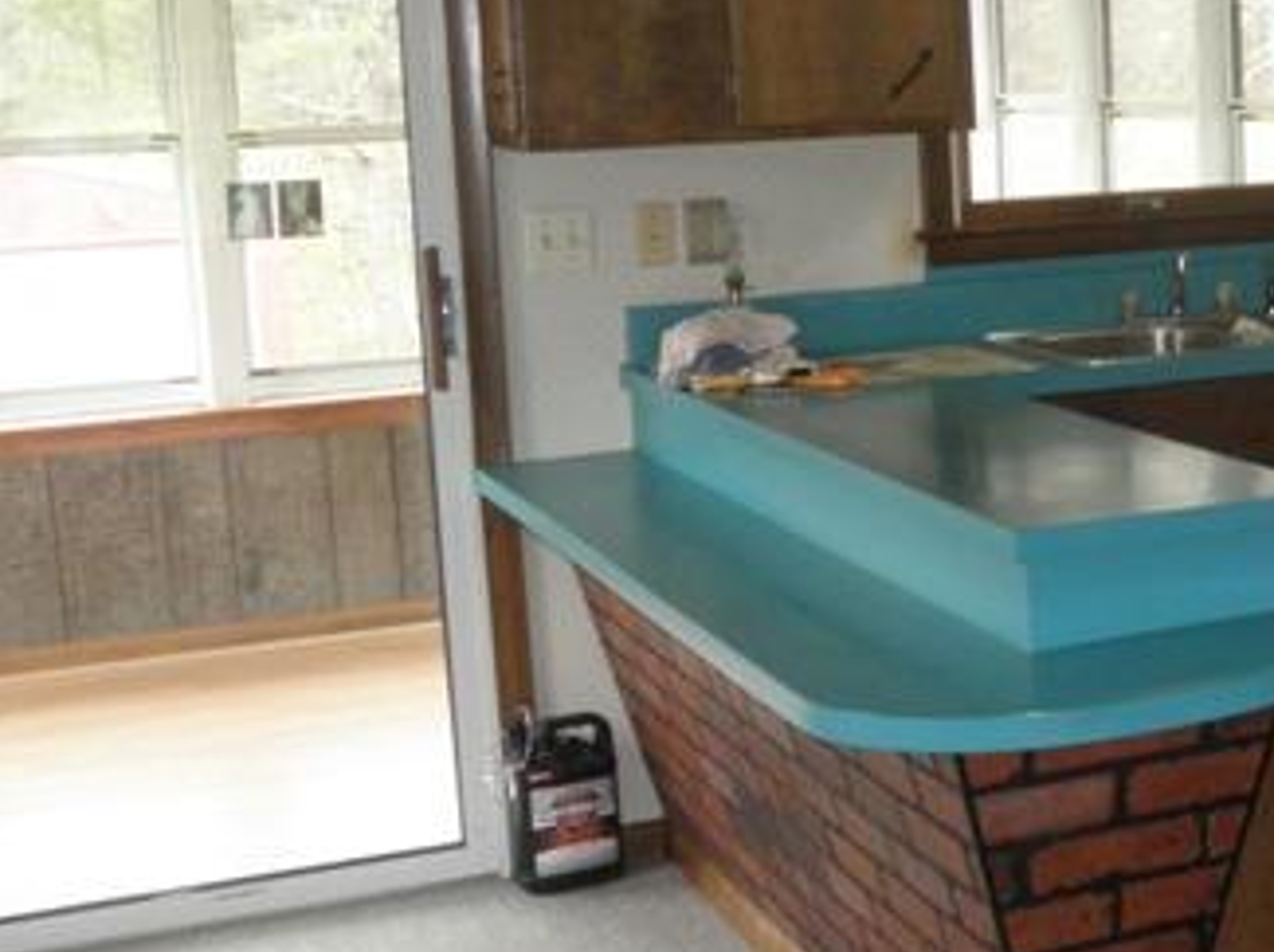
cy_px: 360
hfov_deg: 25.5
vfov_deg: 21.2
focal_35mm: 69
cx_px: 1497
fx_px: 2537
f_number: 3
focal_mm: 5
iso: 200
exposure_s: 1/30
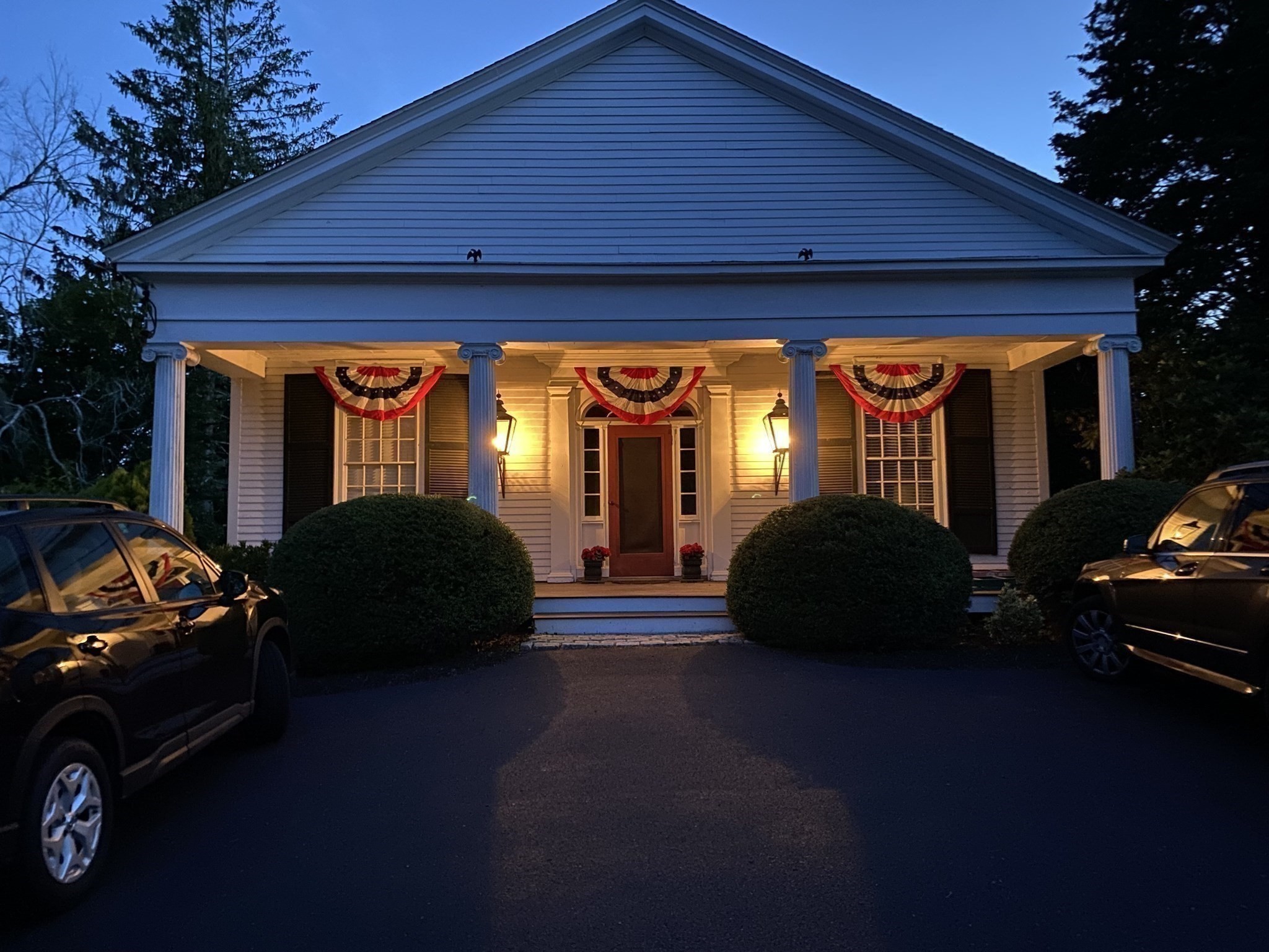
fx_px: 953
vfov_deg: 53.1
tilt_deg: +4.4
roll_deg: +0.4
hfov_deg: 67.3
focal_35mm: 26
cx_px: 634
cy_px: 476
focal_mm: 4.25
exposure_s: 1/8
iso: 500
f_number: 1.8
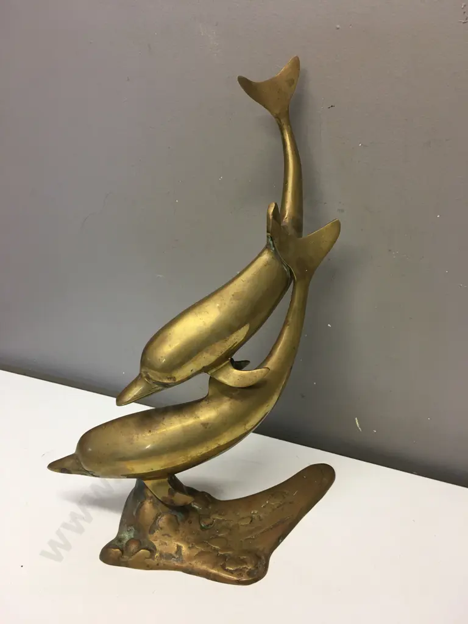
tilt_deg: -22.7
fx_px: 523
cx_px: 234
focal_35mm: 29
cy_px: 312
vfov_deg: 61.7
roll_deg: +1.0
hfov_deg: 48.2
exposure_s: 1/33
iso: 40
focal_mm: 4.15
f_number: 2.2
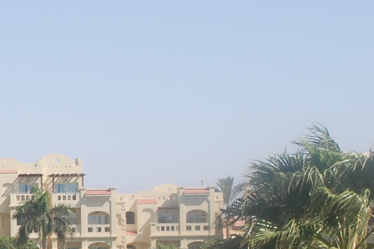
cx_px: -216
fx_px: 1683
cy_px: 213
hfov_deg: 12.0
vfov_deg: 8.5
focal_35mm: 162
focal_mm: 32
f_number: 10
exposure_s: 1/400
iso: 200
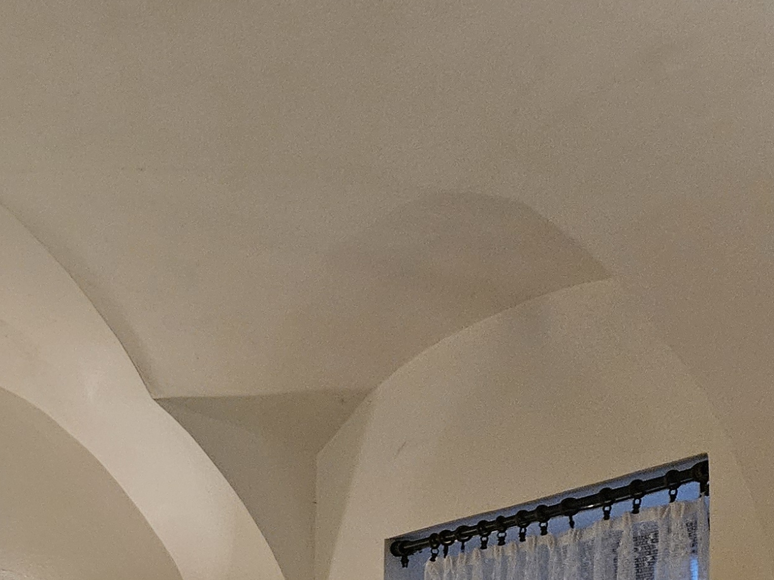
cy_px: 746
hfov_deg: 21.6
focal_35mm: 75
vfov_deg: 18.3
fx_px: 1677
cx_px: -397
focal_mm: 5.4
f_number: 1.8
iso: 1000
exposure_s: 1/100
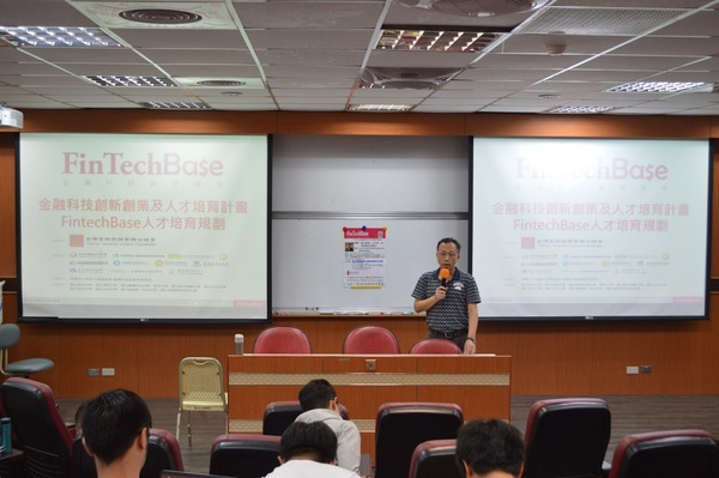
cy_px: 239
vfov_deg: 30.8
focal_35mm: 44
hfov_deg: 45.0
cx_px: 360
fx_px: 868
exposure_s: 1/80
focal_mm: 29
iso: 800
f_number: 4.5
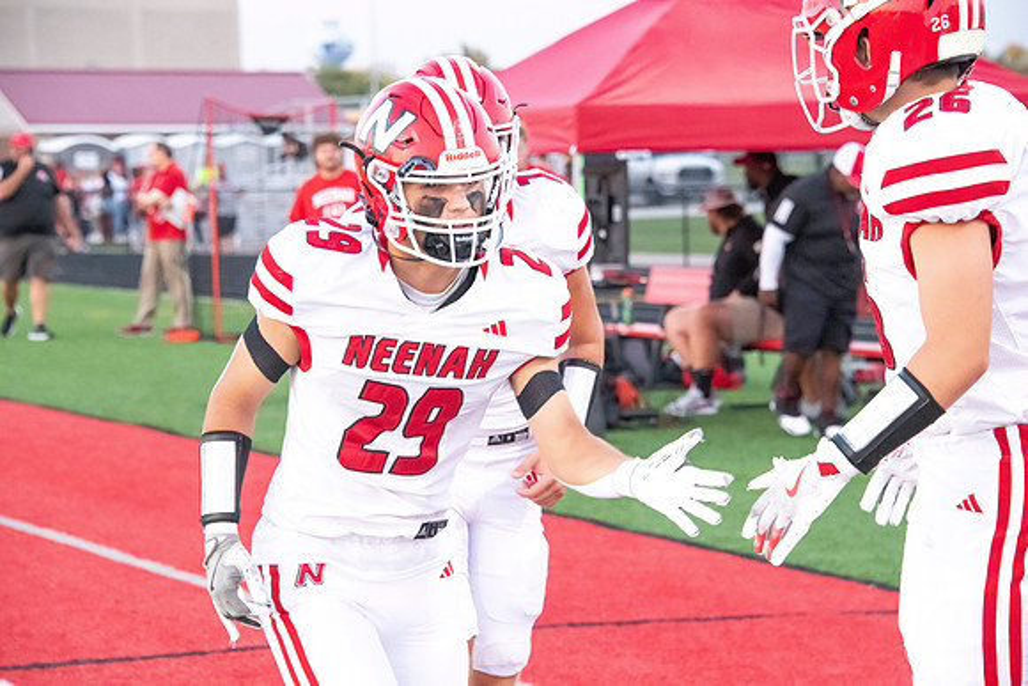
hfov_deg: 14.2
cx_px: 514
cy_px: 343
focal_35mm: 145
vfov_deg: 9.5
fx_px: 4141
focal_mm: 145
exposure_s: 1/500
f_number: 7.1
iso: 10000
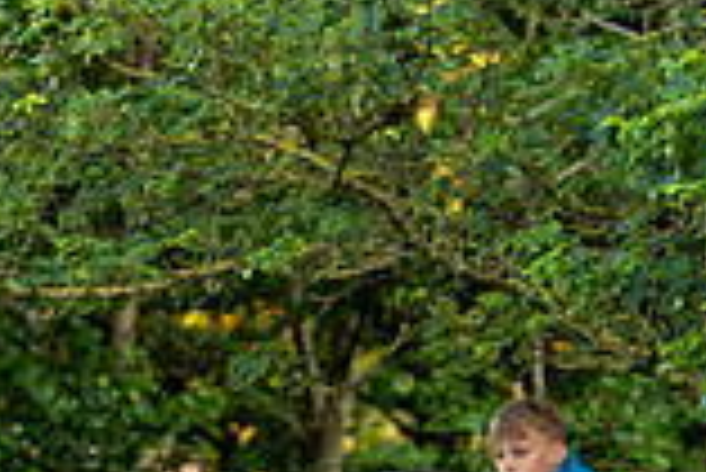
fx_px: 7557
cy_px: 1117
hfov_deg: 5.2
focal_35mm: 385
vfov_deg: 3.5
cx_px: -774
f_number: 3.5
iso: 1000
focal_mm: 70
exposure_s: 1/800
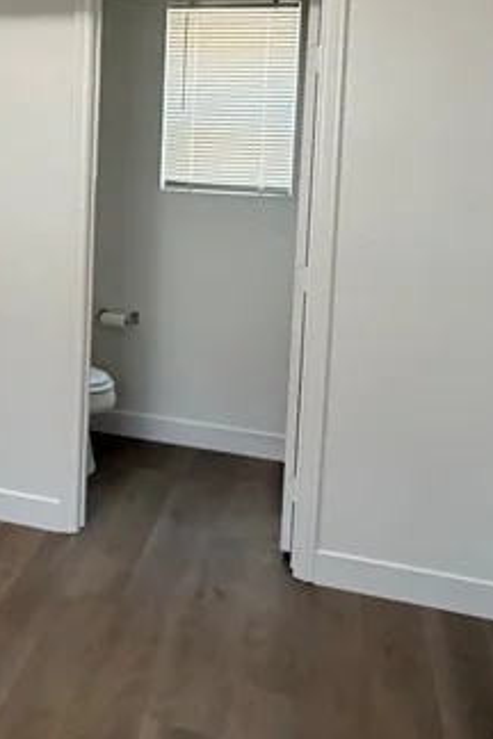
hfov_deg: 26.7
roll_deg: -0.4
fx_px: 945
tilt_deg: -6.5
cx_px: -62
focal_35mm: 46
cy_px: 212
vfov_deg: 41.8
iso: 200
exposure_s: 1/60
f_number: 2.2
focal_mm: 2.22
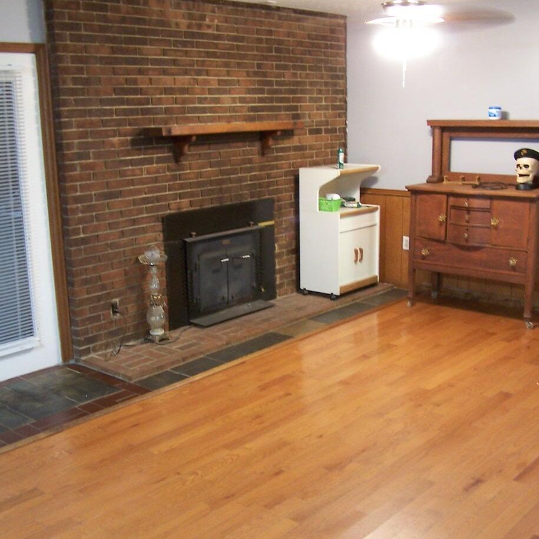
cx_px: 269
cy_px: 292
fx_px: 1004
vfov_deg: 30.0
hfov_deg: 30.0
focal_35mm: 57
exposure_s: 1/4
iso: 140
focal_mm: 6.3
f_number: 2.8
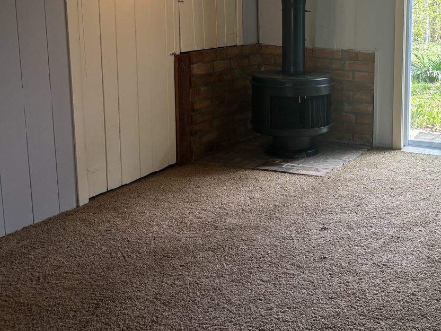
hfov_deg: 39.7
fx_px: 573
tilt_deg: -9.0
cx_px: 377
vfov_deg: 31.7
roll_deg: -0.7
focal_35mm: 45
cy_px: 91
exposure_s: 1/120
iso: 80
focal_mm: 5.96
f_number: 1.6
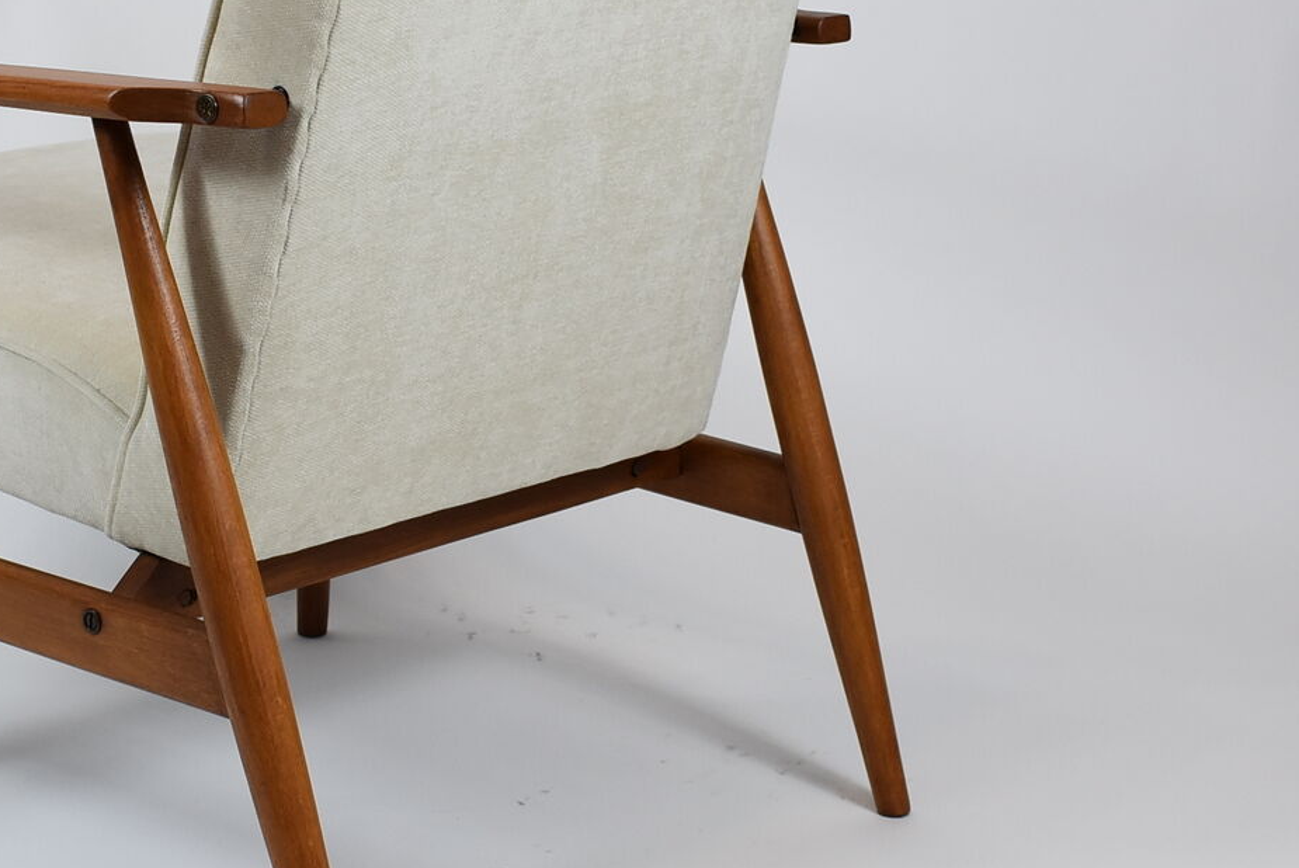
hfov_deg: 24.8
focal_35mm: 81
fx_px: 2927
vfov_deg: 16.8
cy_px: 270
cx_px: 351
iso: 560
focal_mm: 25
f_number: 5.6
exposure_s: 1/125
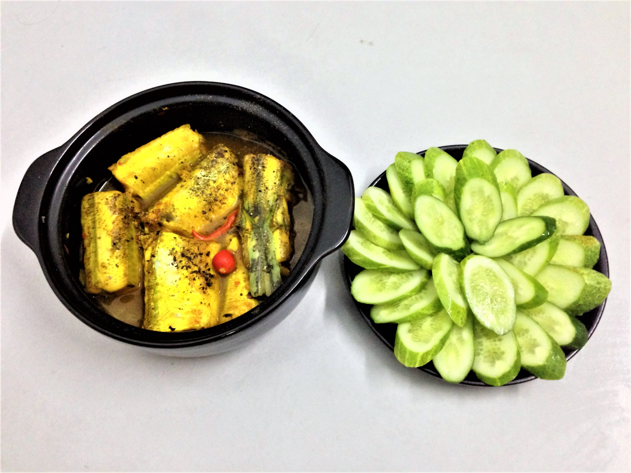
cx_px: 316
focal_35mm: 33
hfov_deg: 55.4
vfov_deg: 42.9
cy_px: 236
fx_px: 602
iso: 400
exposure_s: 1/20
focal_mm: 4.12
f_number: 2.4
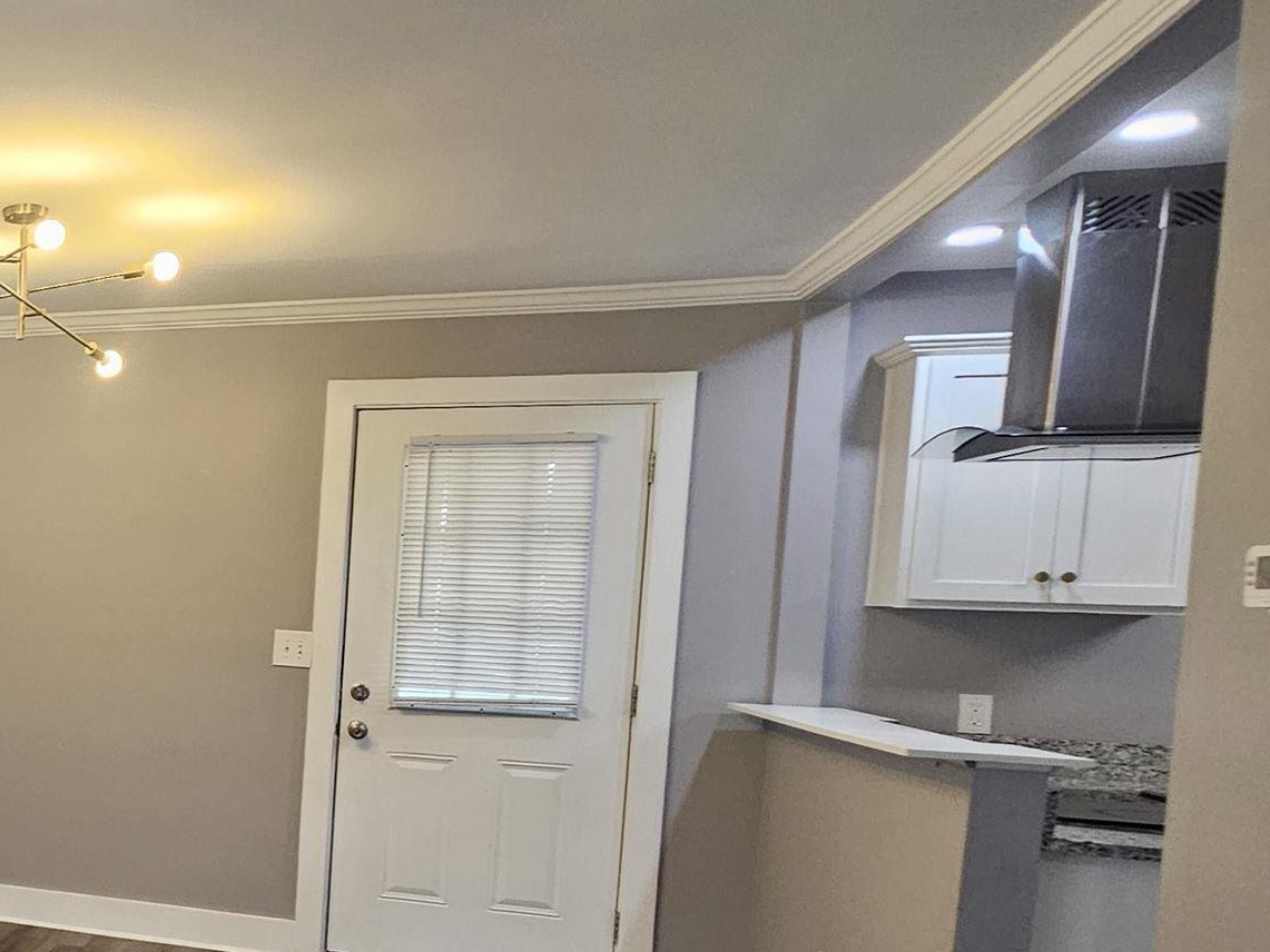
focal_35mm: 35
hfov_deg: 38.1
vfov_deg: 39.9
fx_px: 1284
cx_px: -279
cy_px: 682
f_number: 2.2
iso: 160
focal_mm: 2.2
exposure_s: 1/60
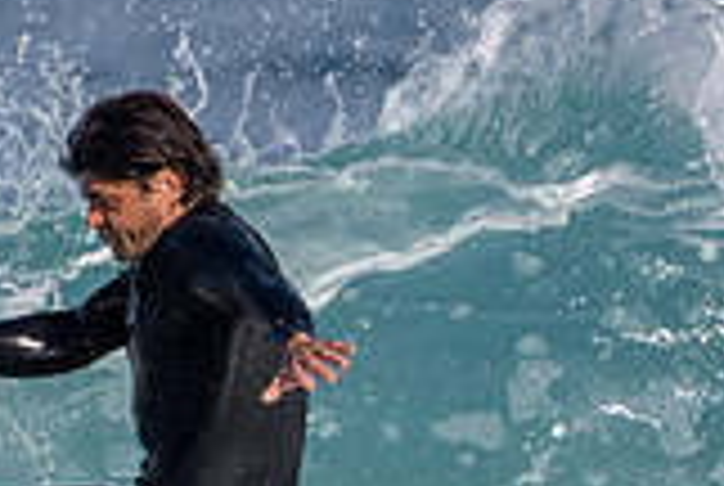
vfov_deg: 0.6
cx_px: -10
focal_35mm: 2202
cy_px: 742
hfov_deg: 0.9
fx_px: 44366
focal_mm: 500
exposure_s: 1/2000
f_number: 5.6
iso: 110
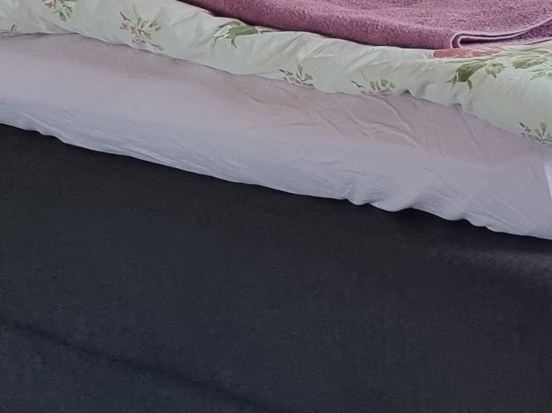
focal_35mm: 120
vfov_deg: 12.2
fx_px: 1913
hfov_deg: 13.8
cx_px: 1114
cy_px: -33
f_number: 1.8
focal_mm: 5.4
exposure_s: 1/100
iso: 125
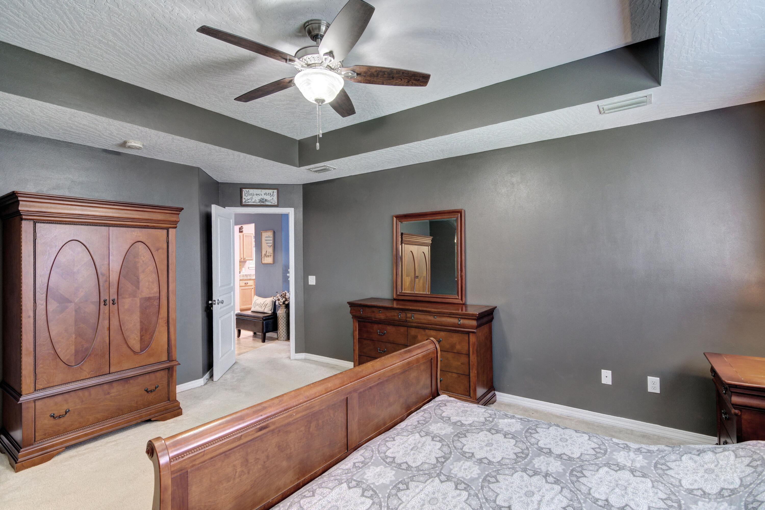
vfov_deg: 73.7
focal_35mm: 16
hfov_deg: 96.8
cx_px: 382
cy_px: 255
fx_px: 340
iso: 400
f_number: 8
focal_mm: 11
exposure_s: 1/30
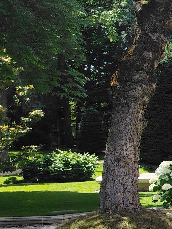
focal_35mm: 87
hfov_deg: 13.6
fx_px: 576
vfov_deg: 22.5
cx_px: 380
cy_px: 123
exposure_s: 1/758
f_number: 1.75
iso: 100
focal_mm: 5.25
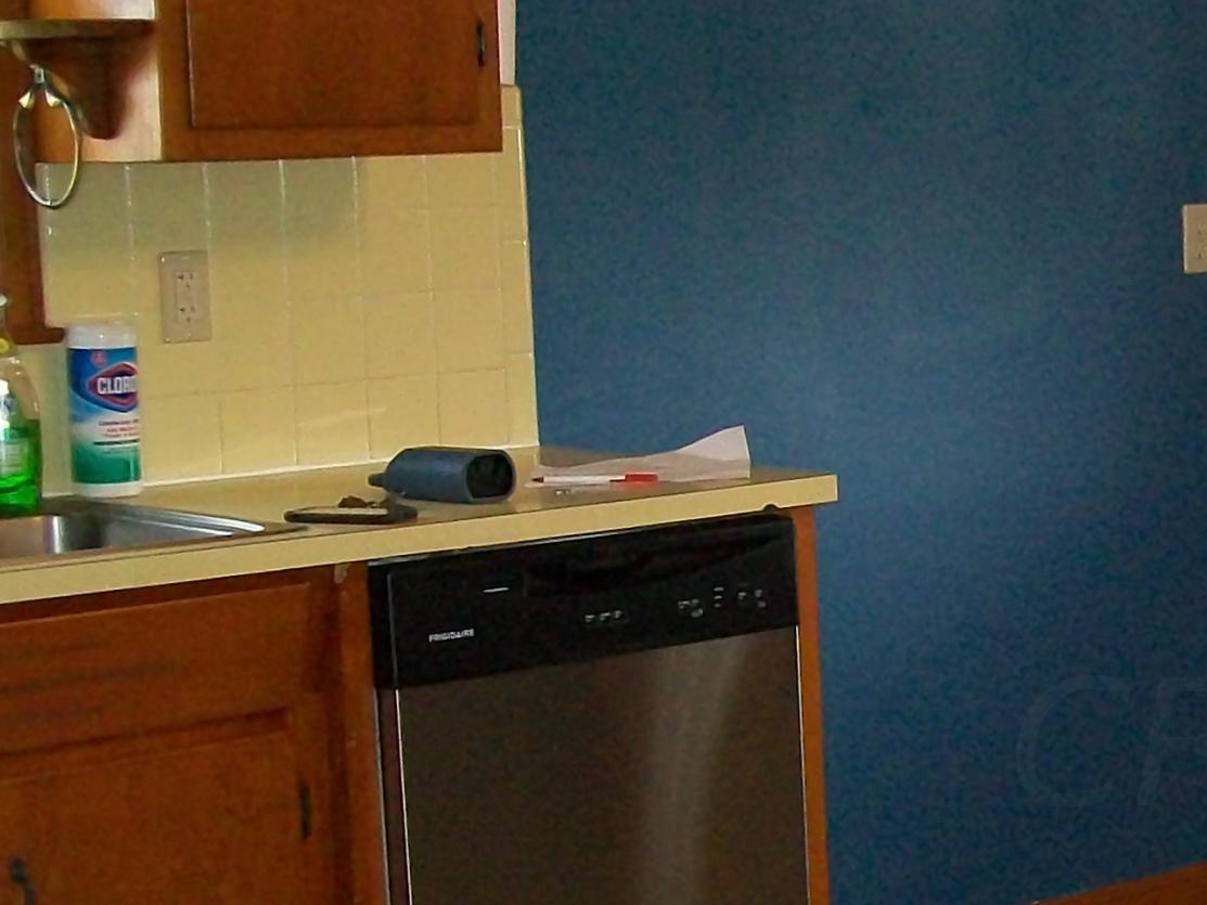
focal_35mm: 97
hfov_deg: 19.4
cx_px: 1340
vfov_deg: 15.1
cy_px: 741
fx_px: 3383
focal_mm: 6
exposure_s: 1/60
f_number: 2.7
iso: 160
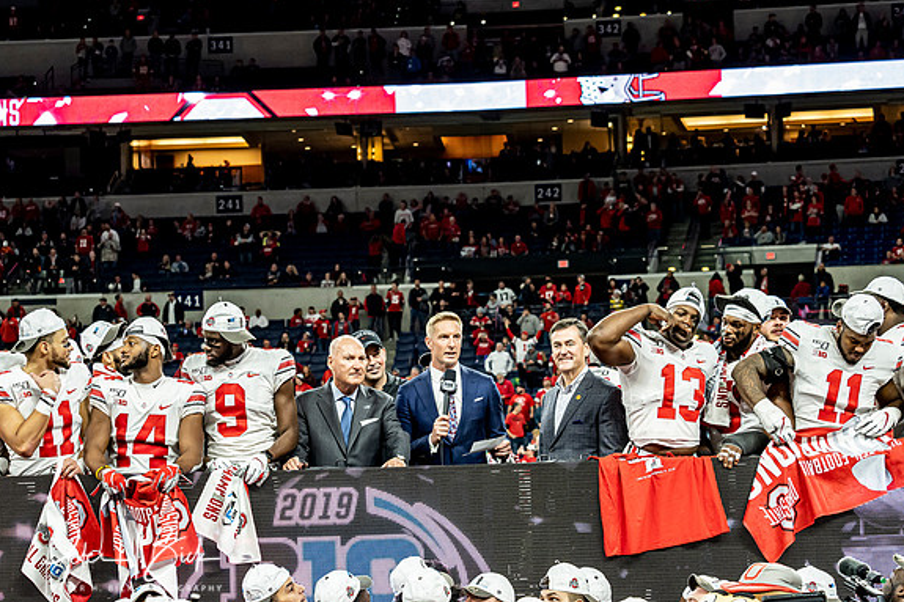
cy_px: 301
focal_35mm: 105
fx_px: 2636
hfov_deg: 19.5
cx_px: 453
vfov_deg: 13.0
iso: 1000
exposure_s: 1/320
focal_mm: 50
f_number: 3.5
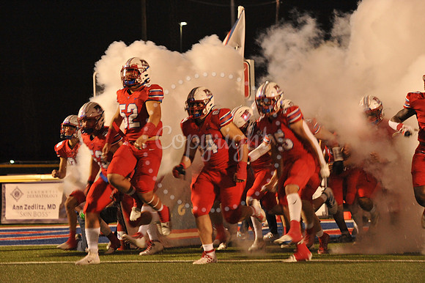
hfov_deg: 15.2
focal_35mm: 135
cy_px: 142
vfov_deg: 10.1
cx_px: 212
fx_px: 1593
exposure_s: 1/160
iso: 5000
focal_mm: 135
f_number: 7.1
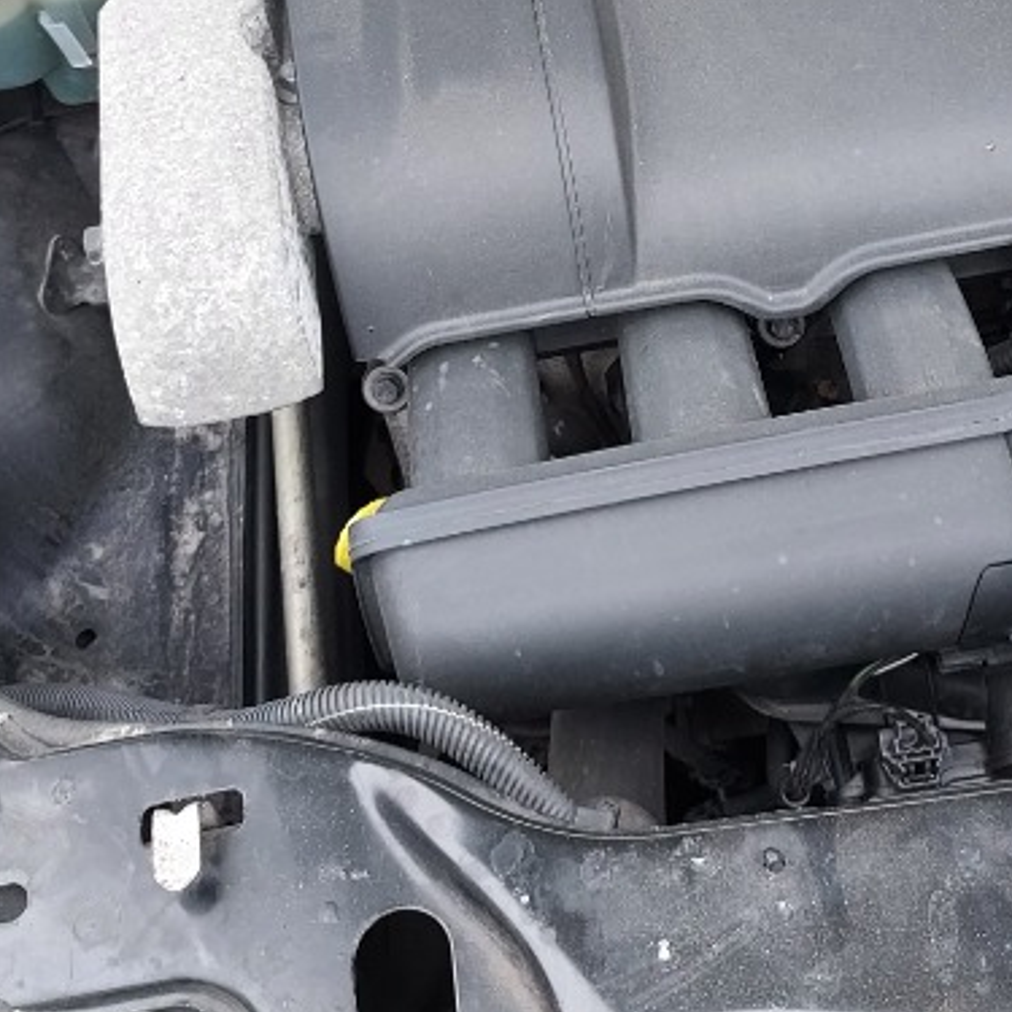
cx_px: 618
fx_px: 1918
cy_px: 157
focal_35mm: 58
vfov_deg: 28.7
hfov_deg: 29.5
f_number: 1.8
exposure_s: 1/120
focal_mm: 4.6
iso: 80
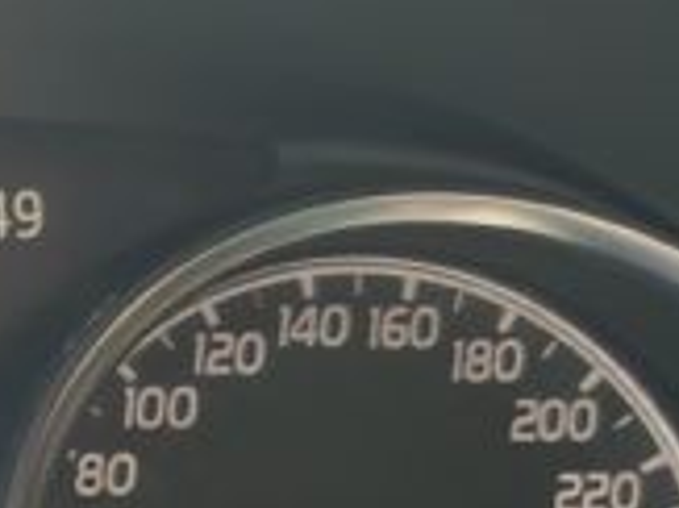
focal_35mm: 113
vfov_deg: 12.9
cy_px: 516
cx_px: -554
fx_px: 2215
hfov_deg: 15.1
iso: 195
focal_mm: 5.27
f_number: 1.7
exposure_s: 1/100
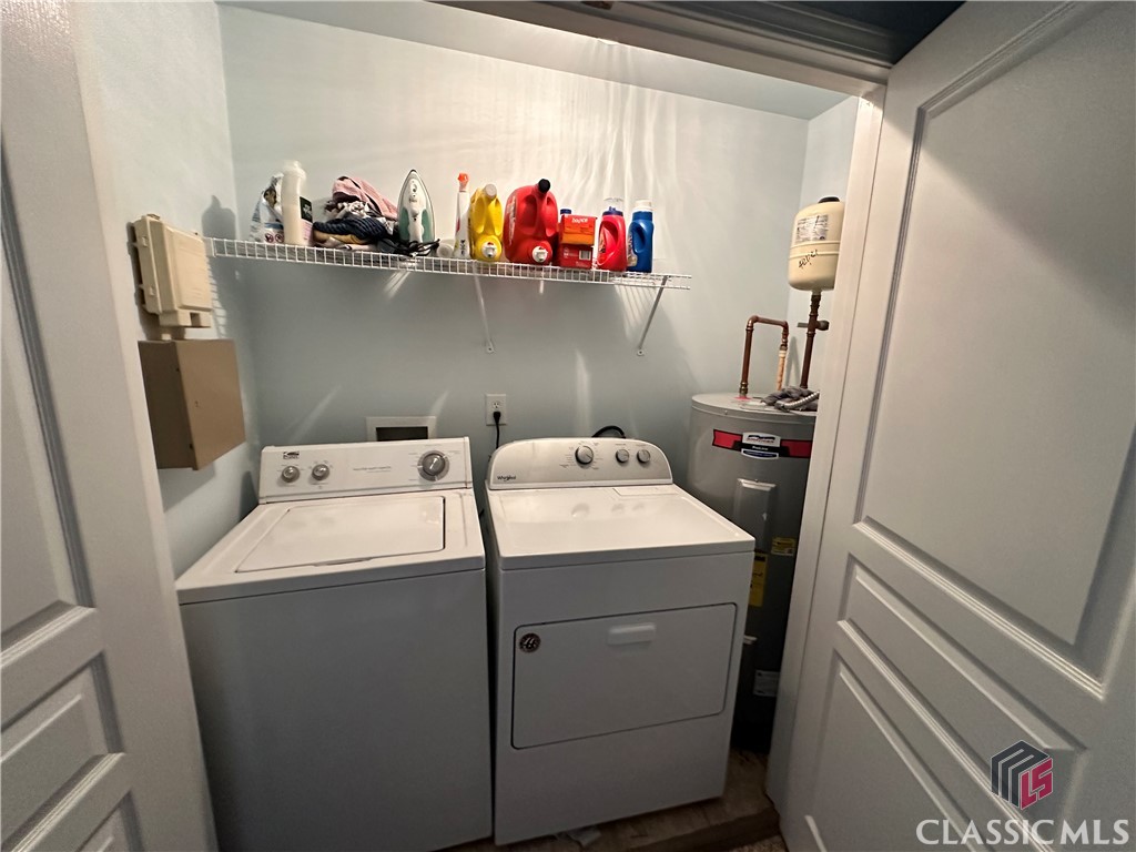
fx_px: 459
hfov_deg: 102.1
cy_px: 426
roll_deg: -1.8
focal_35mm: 14
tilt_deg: -10.5
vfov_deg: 85.7
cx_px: 568
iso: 640
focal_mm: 2.22
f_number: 2.2
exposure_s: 1/60
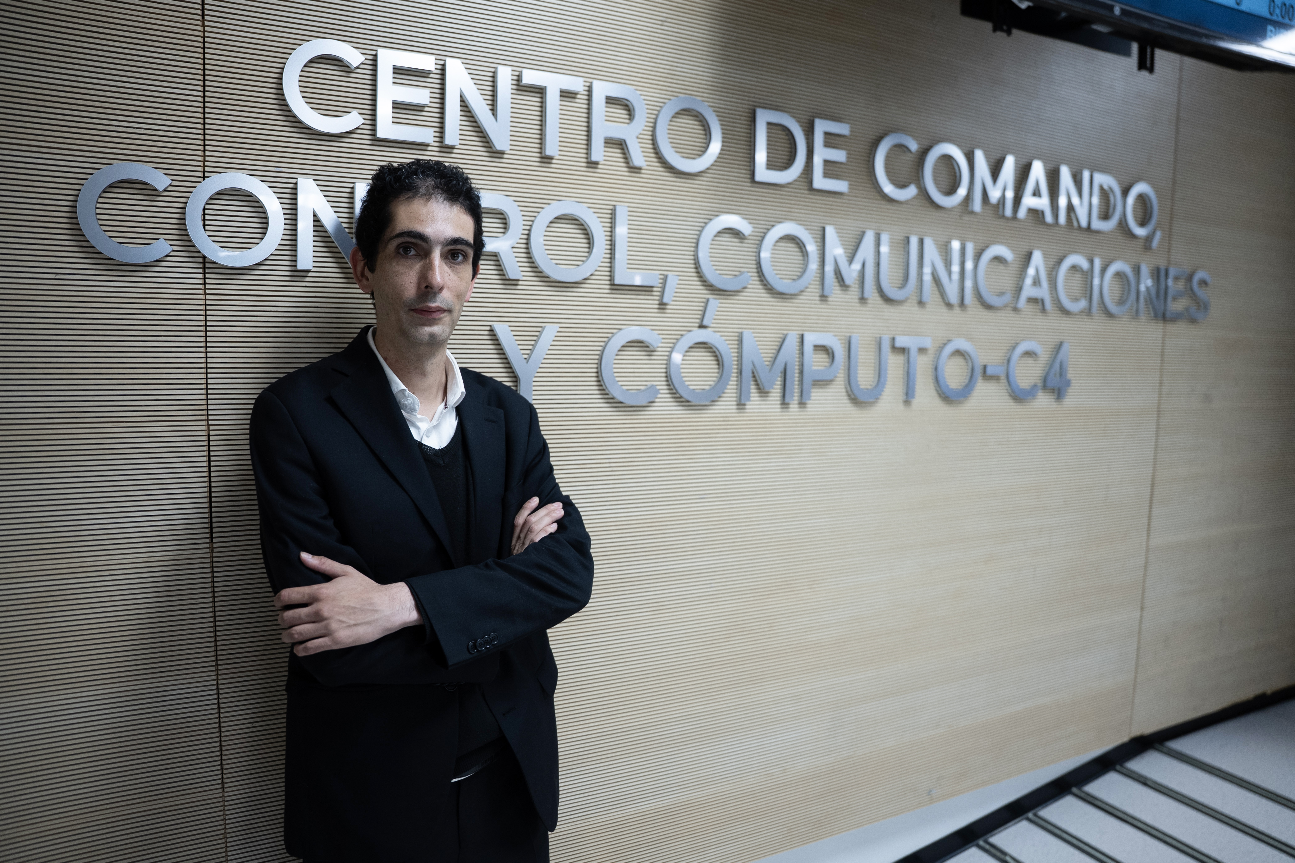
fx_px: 863
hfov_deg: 73.7
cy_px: 432
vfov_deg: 53.1
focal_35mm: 24
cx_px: 648
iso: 800
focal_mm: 24
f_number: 2.8
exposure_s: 1/100
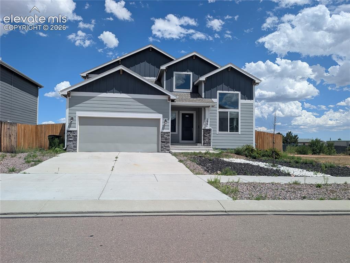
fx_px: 243
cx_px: 175
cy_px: 132
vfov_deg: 56.9
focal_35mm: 24
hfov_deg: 71.5
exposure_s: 1/1689
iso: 20
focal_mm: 6.9
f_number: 1.68
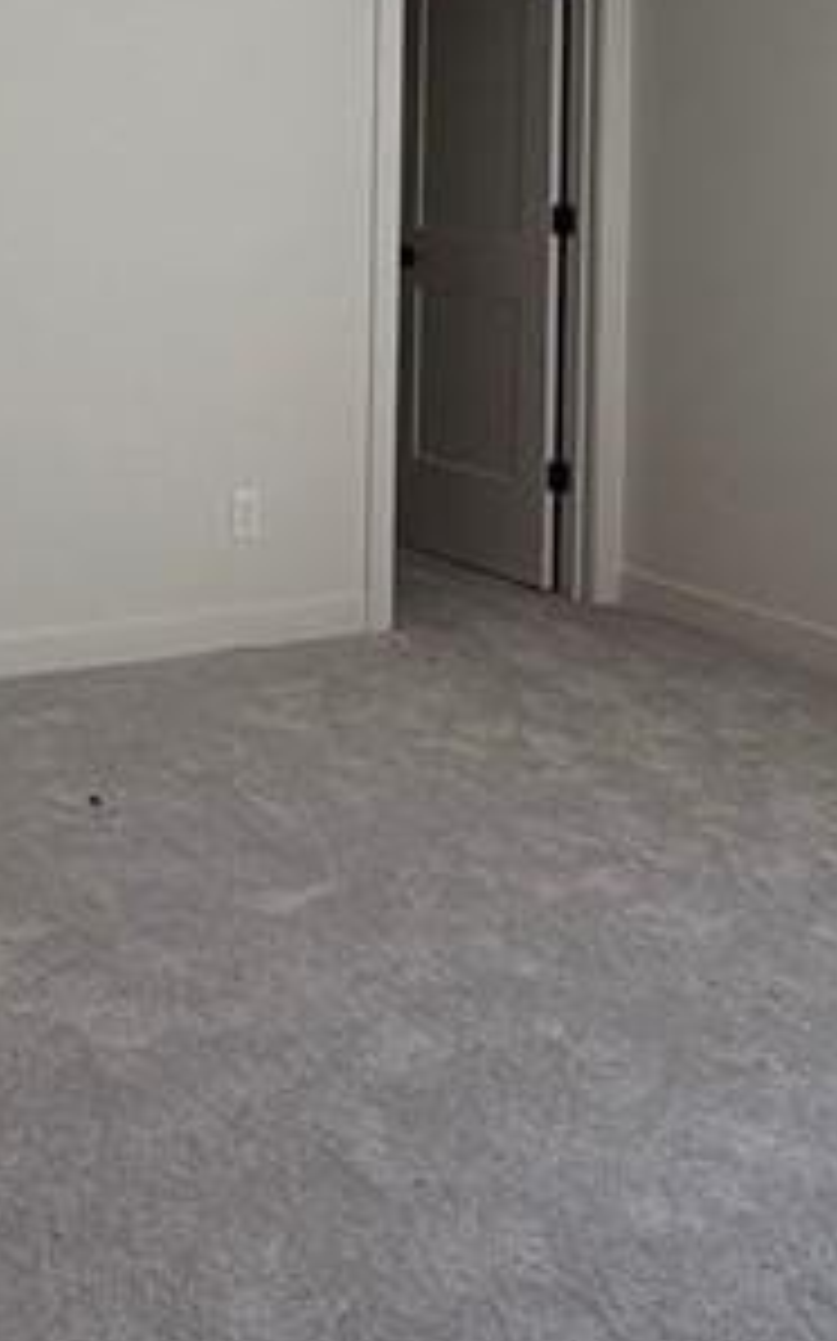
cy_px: 81
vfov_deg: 36.6
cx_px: 18
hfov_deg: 24.3
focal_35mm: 51
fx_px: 1863
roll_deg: -1.7
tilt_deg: +1.1
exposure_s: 1/120
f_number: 2.2
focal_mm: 2.22
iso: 64
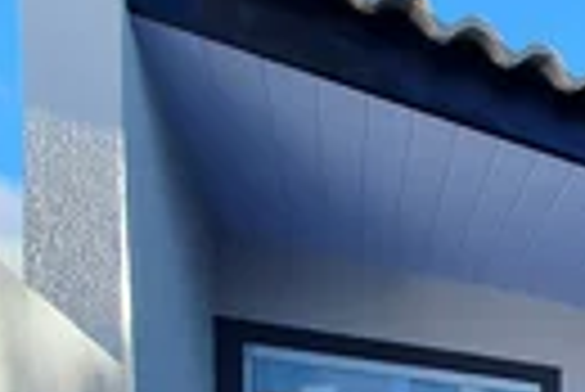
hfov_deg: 30.2
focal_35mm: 40
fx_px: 651
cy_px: 593
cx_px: 855
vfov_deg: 25.2
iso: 50
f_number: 2.2
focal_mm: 1.74
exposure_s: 1/526
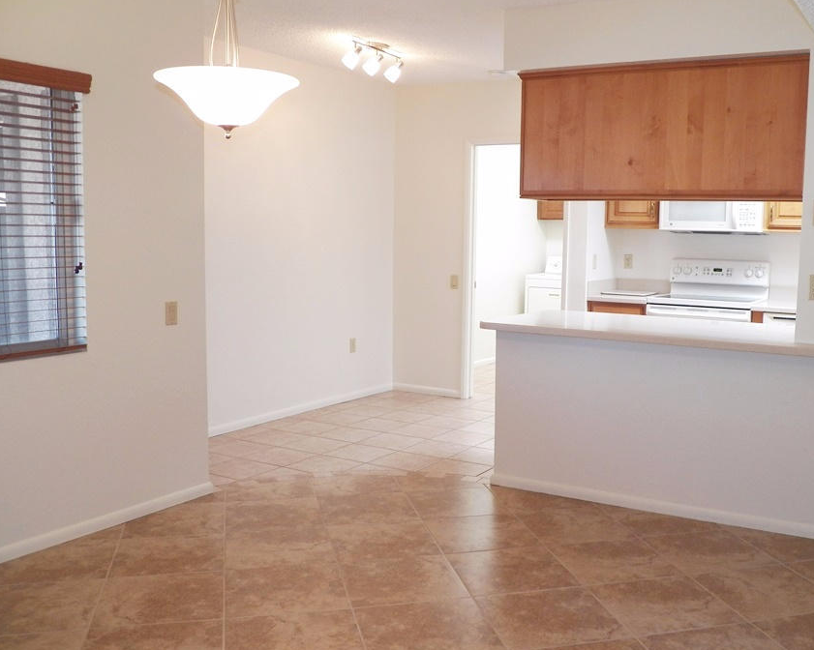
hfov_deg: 50.0
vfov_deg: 41.1
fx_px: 867
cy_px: 344
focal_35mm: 36
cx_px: 480
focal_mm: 5.5
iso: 125
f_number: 2.8
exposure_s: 1/40
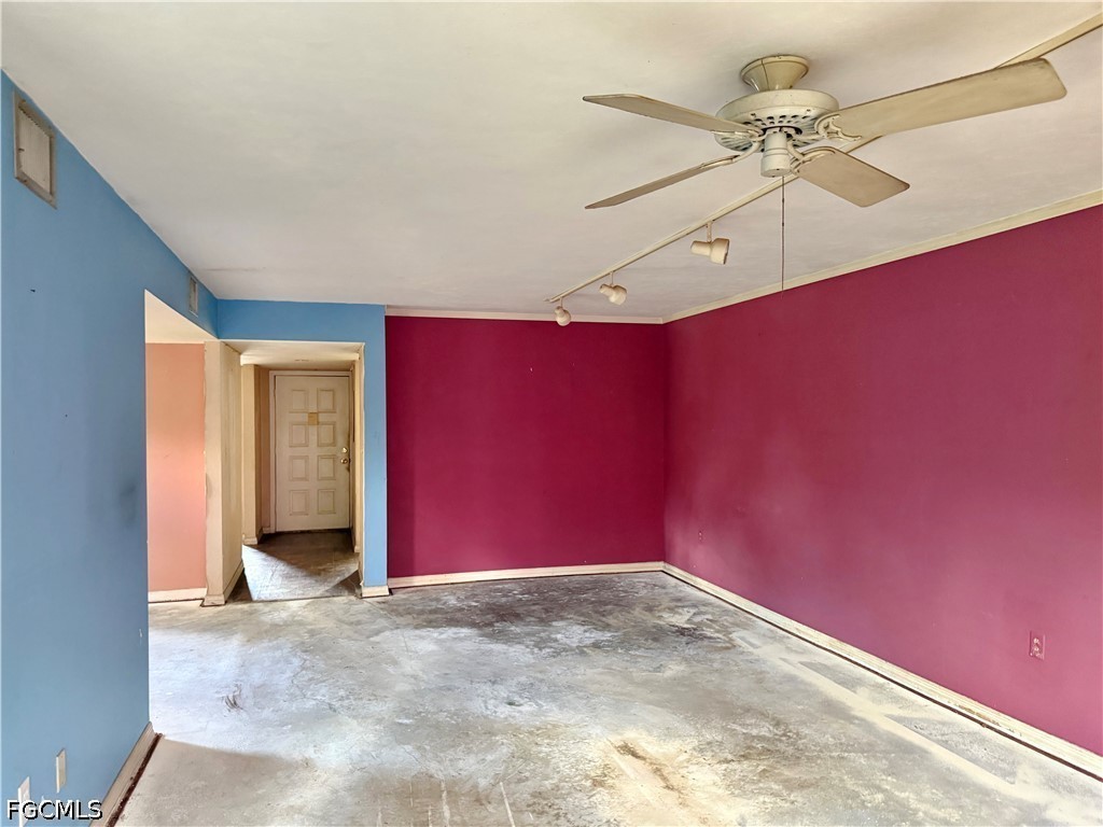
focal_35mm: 24
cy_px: 414
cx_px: 552
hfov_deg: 71.6
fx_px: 765
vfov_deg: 56.8
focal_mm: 6.76
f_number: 1.78
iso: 800
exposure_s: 1/40
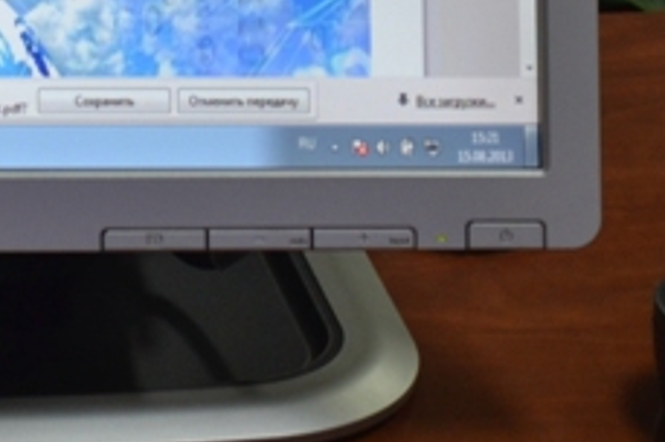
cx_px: -174
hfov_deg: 7.5
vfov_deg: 5.0
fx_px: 5036
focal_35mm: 273
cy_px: -316
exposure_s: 1/30
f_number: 5.6
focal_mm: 52
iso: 400
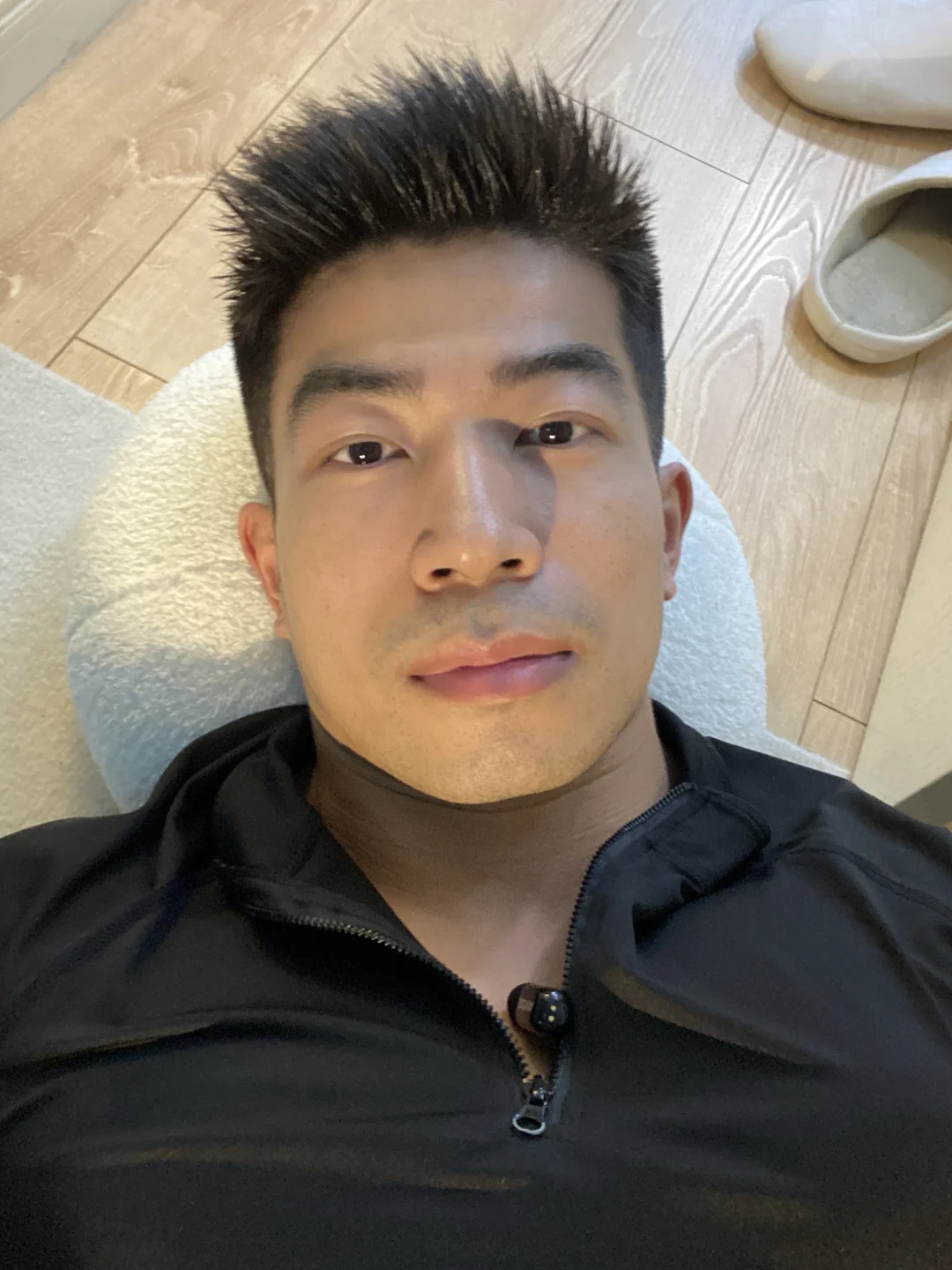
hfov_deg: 46.8
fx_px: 1100
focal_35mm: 30
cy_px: 635
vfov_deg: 60.0
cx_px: 476
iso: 400
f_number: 2.2
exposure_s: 1/25
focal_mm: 2.71
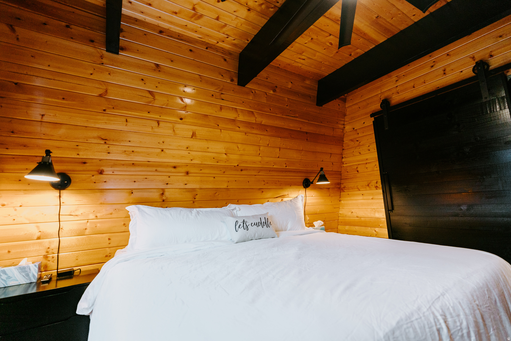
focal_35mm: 16
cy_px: 170
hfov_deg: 96.7
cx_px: 256
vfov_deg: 73.7
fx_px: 227
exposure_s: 1/125
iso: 400
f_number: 3.2
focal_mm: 16
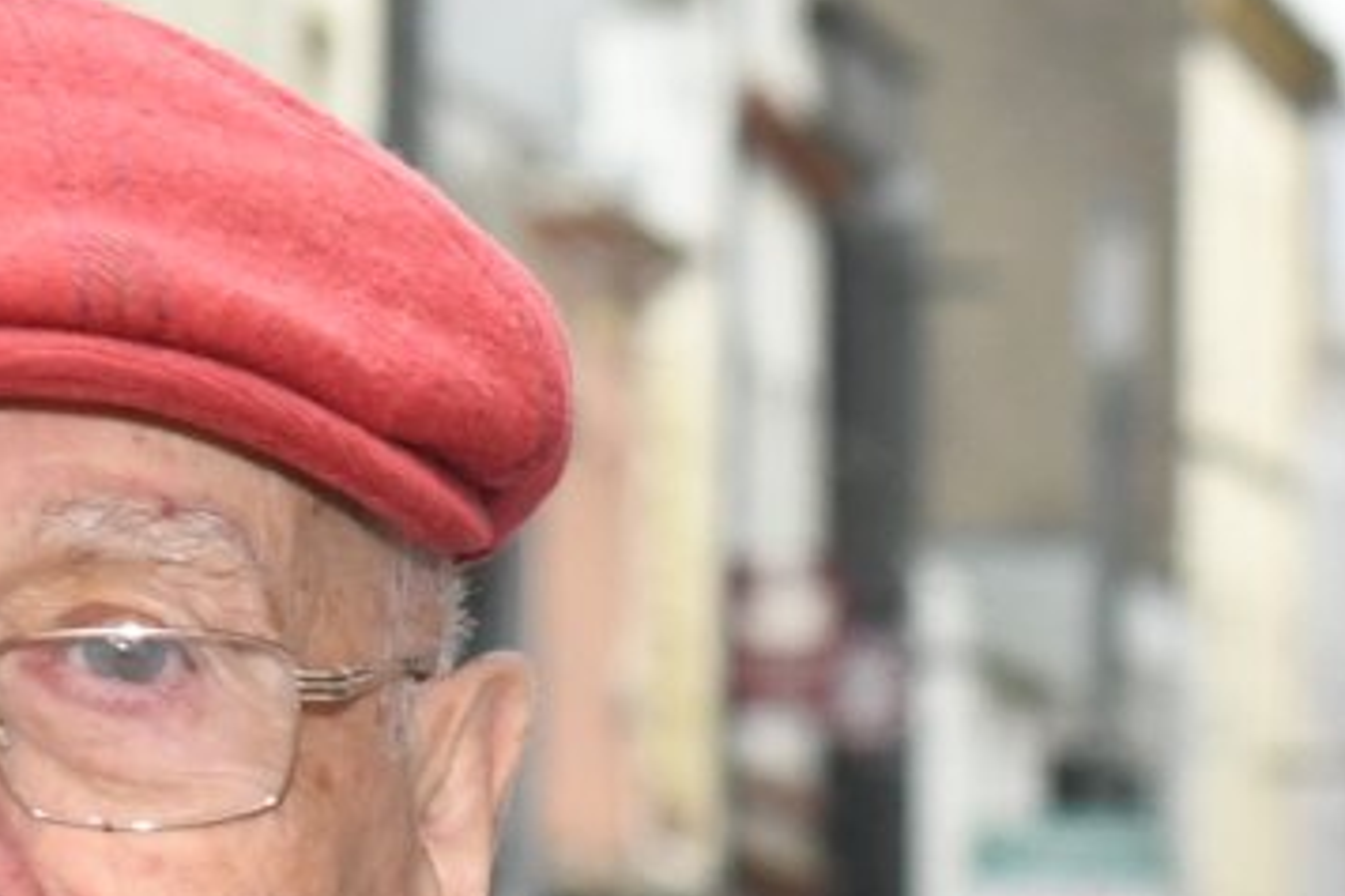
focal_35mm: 448
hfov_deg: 4.6
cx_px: 1247
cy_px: 1323
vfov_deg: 3.1
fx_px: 16736
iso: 1000
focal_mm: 52
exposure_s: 1/1000
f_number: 4
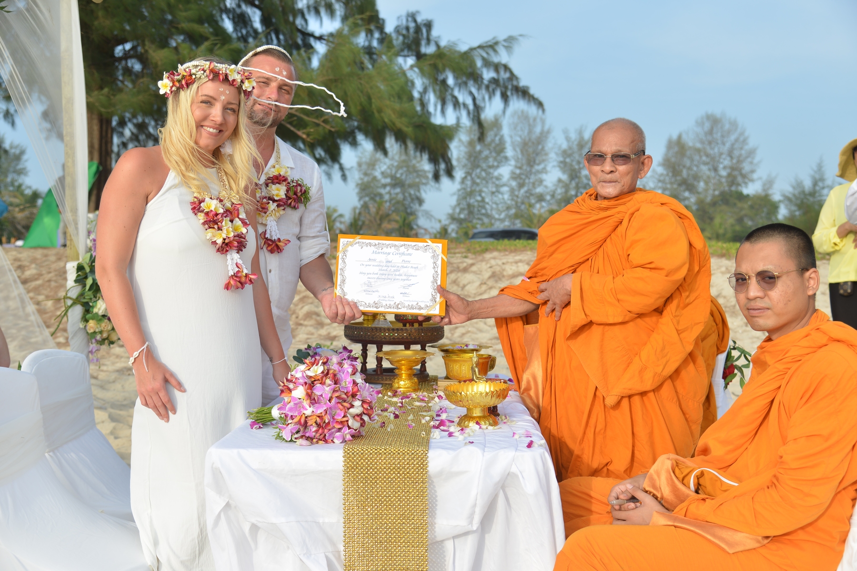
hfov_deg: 48.5
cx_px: 428
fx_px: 952
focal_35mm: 40
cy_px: 286
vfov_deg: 33.4
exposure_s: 1/250
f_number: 4.5
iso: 100
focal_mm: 40
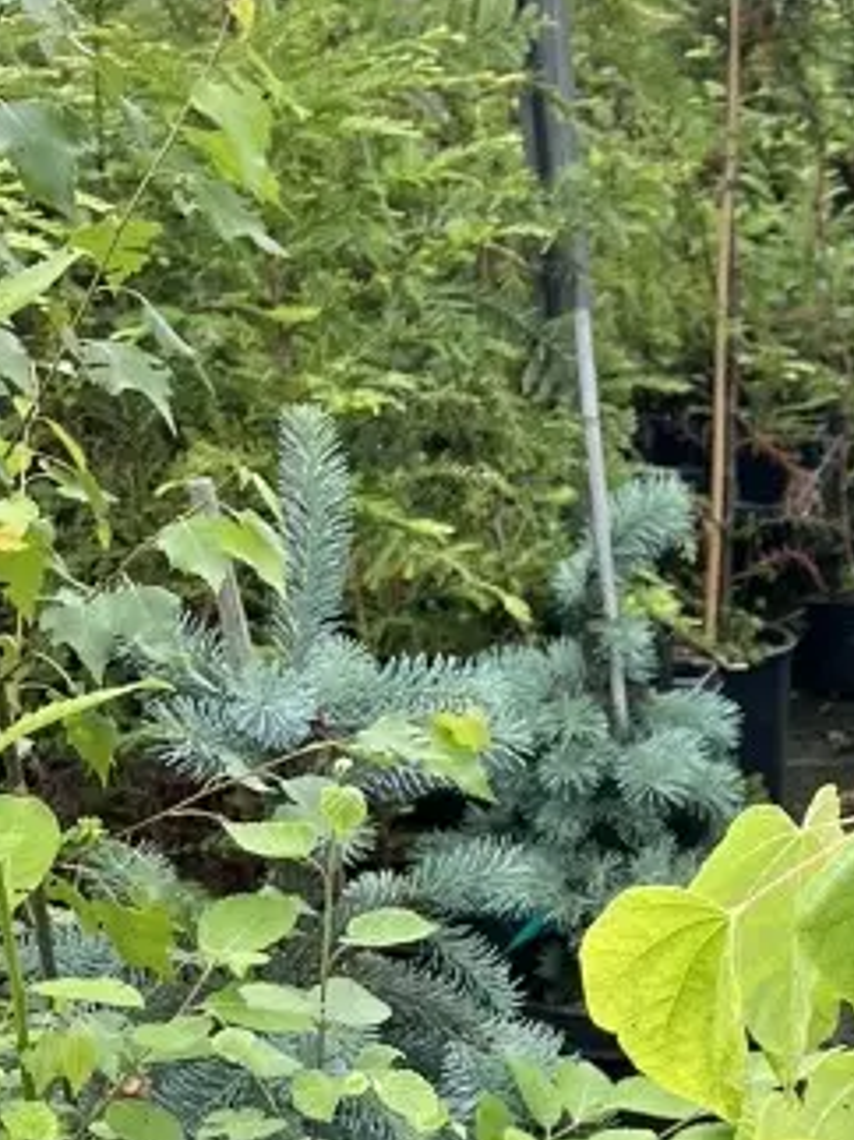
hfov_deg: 15.7
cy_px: 1394
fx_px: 2864
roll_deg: -2.4
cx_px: 1256
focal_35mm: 87
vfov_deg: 20.9
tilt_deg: -28.1
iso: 50
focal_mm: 5.1
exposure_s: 1/631
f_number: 1.6
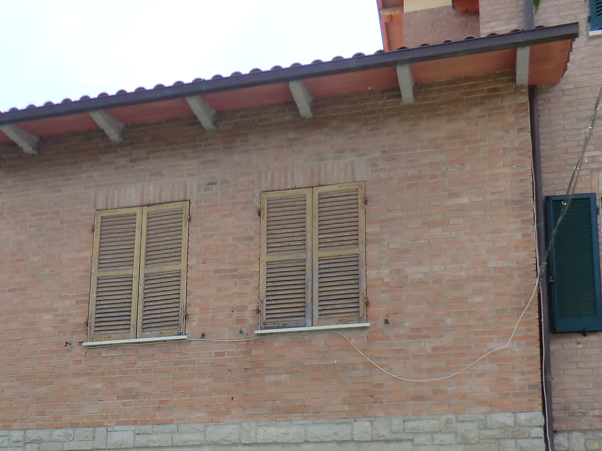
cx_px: 127
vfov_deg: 23.8
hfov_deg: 31.9
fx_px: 1026
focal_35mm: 59
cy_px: 441
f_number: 3.2
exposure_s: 1/400
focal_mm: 4.3
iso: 64
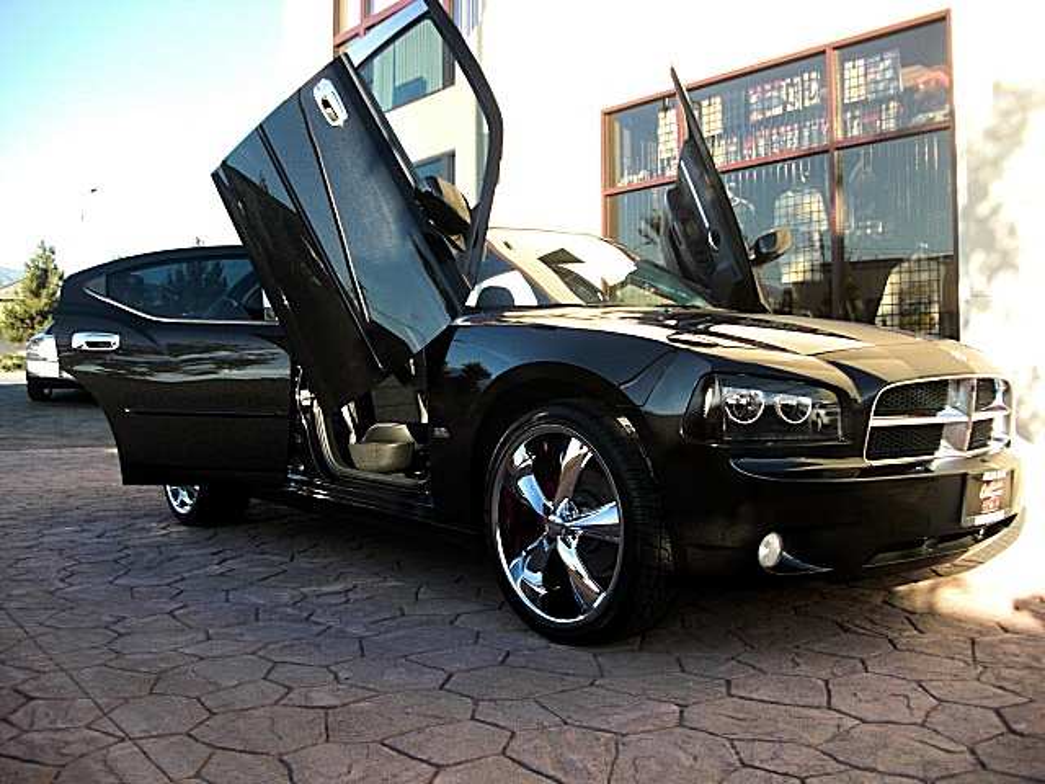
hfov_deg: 51.4
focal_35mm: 36
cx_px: 522
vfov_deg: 39.7
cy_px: 392
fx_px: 1087
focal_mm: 6.3
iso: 50
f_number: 2.8
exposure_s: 1/160
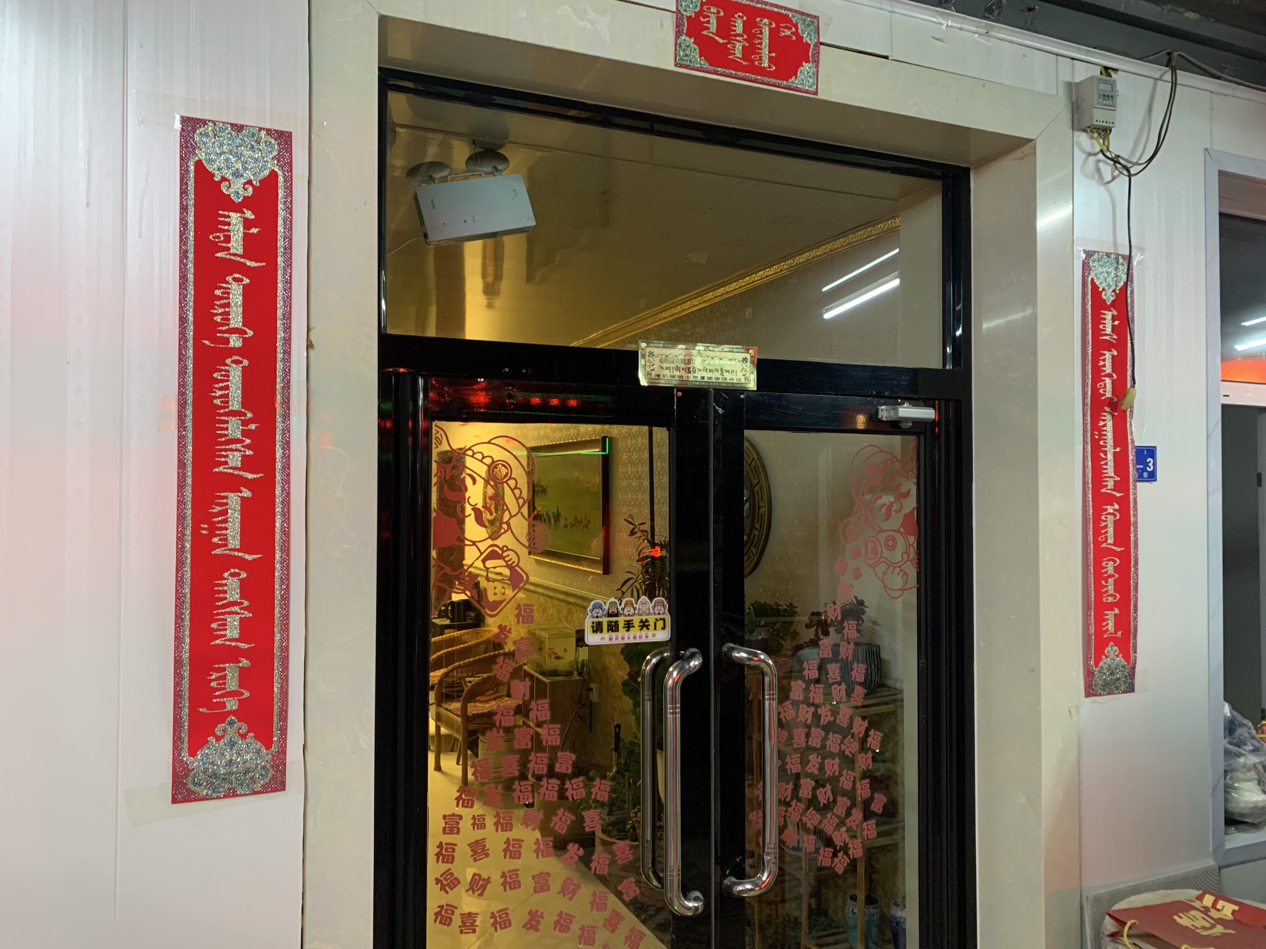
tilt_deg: +0.3
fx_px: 951
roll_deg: -0.4
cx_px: 633
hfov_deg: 67.3
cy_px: 474
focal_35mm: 26
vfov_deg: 53.1
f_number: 1.8
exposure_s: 1/33
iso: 250
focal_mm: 4.25
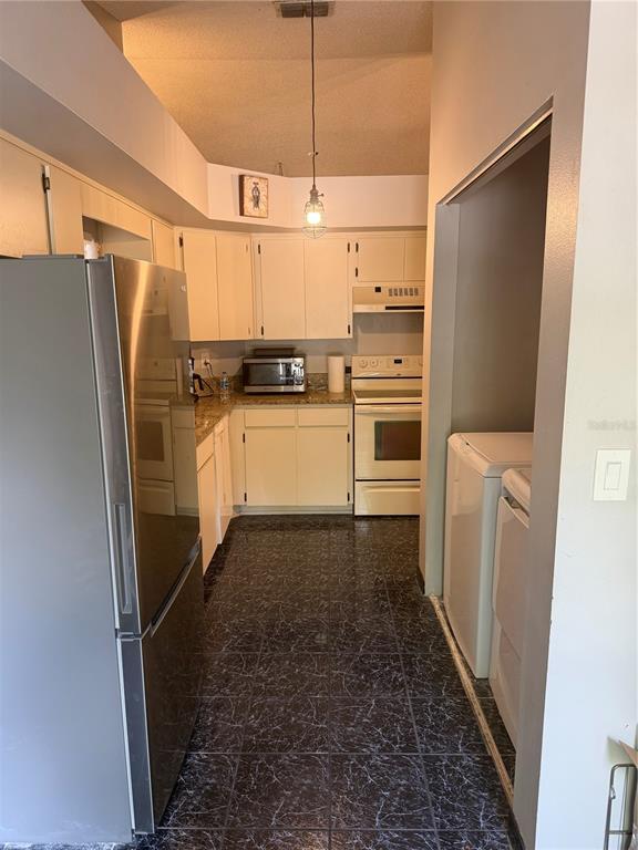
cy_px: 425
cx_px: 319
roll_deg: +0.8
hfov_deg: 56.8
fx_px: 590
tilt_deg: -10.5
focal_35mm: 24
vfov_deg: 71.6
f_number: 1.78
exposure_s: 1/66
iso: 200
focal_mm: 6.76
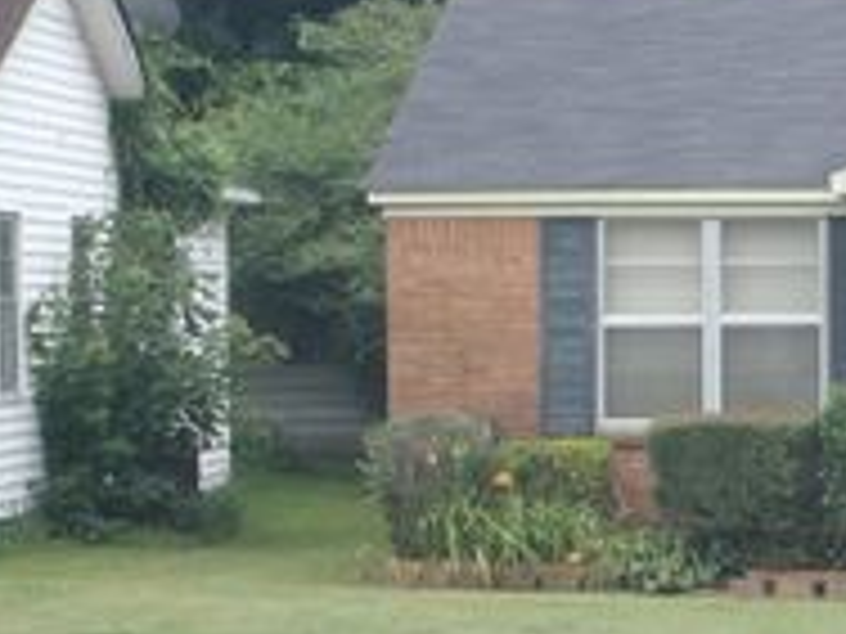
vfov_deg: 9.8
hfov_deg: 12.6
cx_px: 1084
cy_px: 344
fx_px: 3715
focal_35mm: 152
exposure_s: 1/100
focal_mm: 10.34
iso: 100
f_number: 4.5
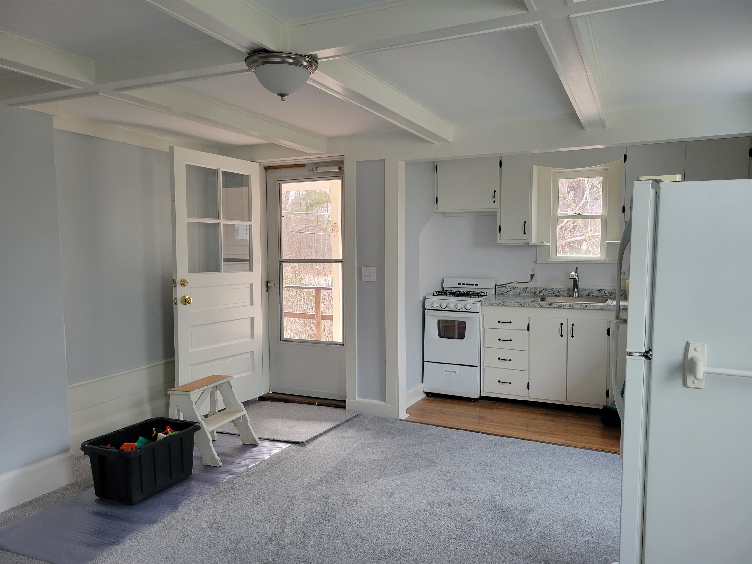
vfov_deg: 53.1
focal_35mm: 26
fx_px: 565
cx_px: 376
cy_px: 282
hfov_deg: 67.3
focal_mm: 5.4
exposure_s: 1/120
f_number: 1.8
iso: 160
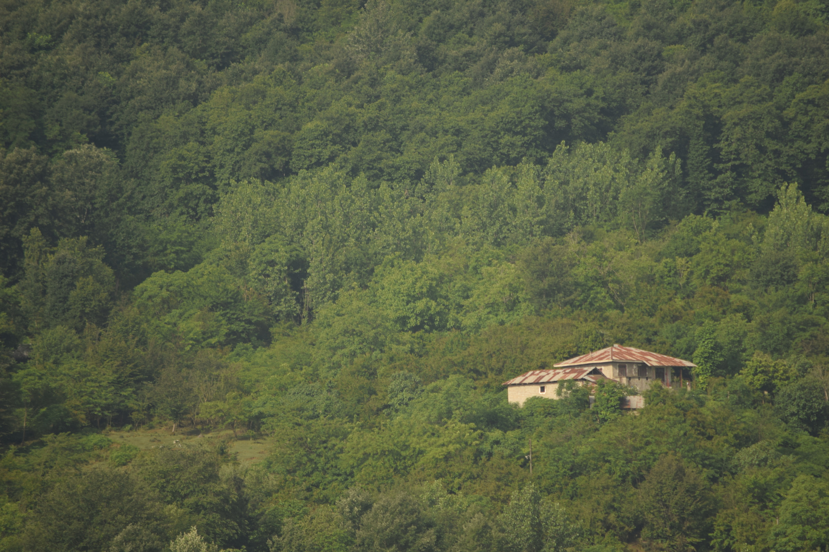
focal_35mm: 450
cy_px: 276
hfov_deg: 4.6
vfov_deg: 3.1
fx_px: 10361
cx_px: 414
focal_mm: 300
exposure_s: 1/500
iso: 100
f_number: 5.6
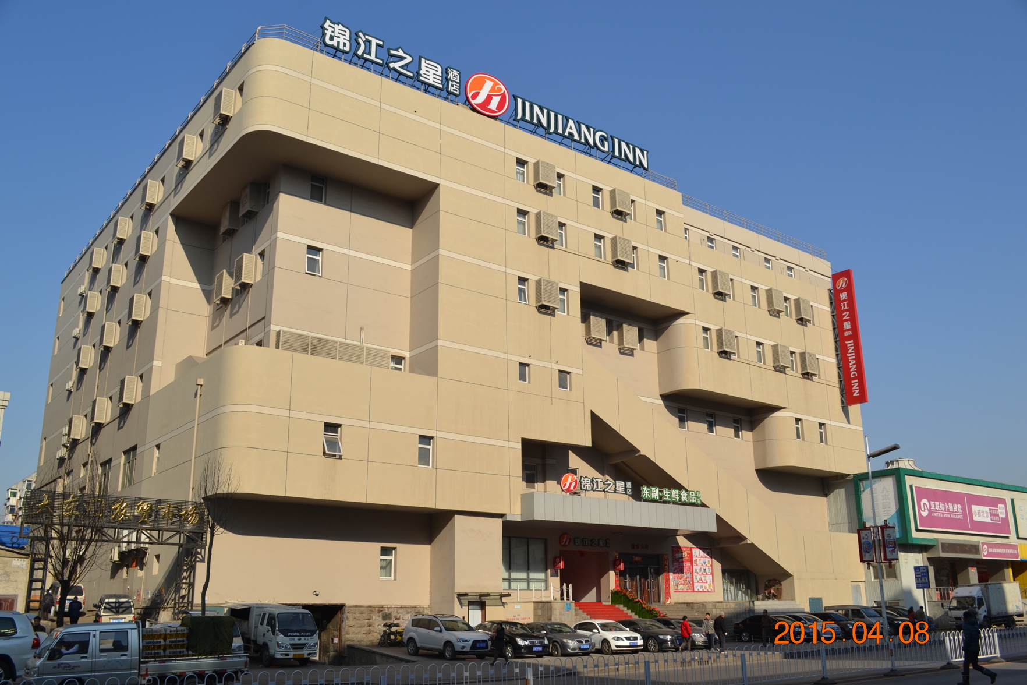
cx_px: 514
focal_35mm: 33
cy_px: 342
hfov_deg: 57.2
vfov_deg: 40.0
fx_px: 941
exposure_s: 1/320
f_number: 9
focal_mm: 22
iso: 100
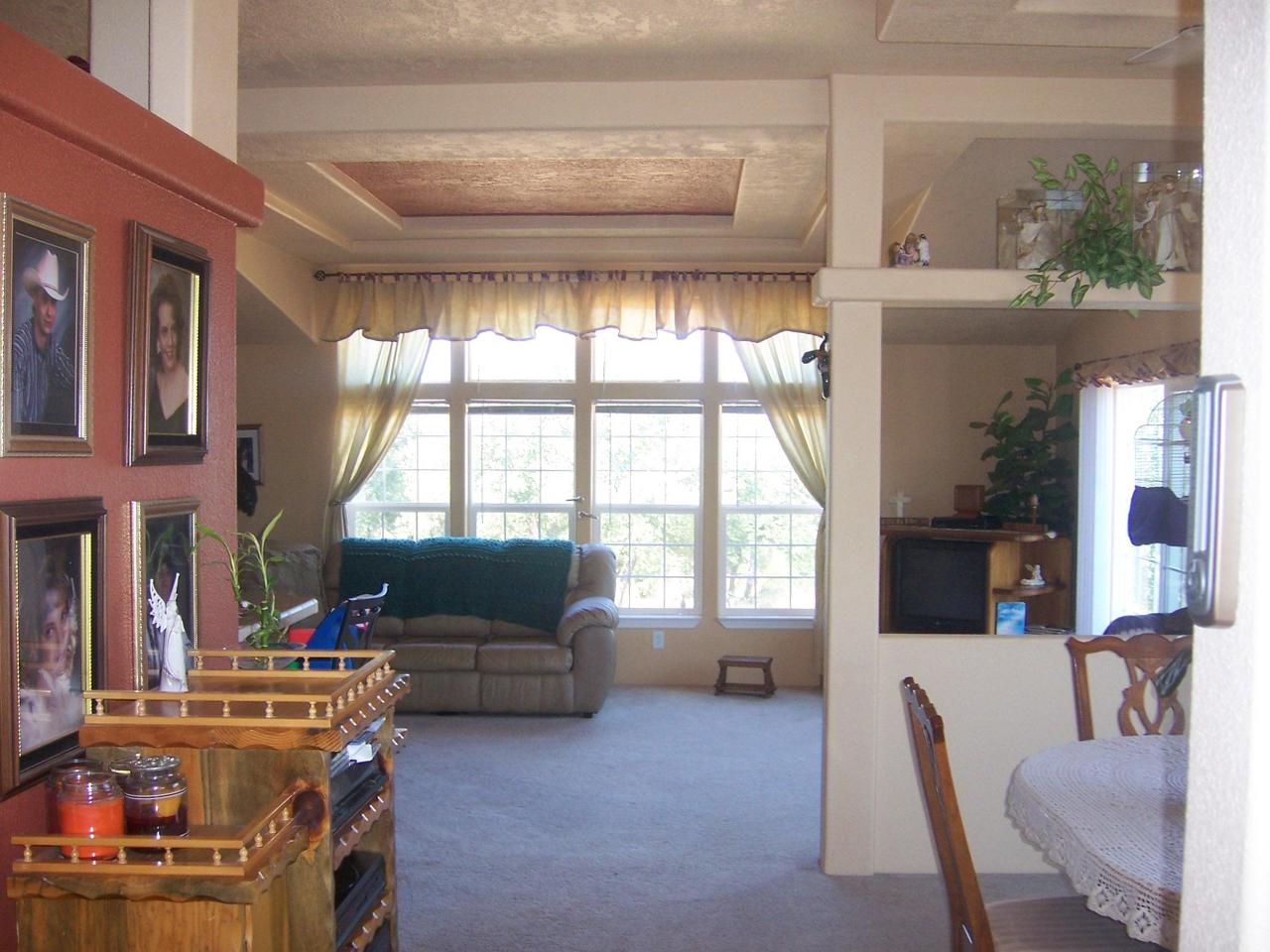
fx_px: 1321
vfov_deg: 39.7
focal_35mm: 36
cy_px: 476
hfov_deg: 51.4
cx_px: 635
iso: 125
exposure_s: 1/60
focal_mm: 6.2
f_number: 2.8
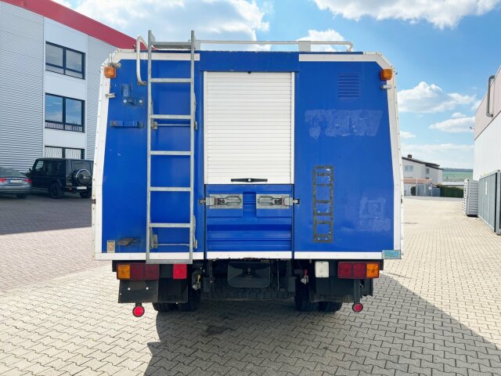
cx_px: 250
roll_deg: -1.5
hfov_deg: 67.3
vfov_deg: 53.1
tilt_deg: +0.1
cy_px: 188
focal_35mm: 26
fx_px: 376
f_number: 1.5
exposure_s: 1/3257
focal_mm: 5.7
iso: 50
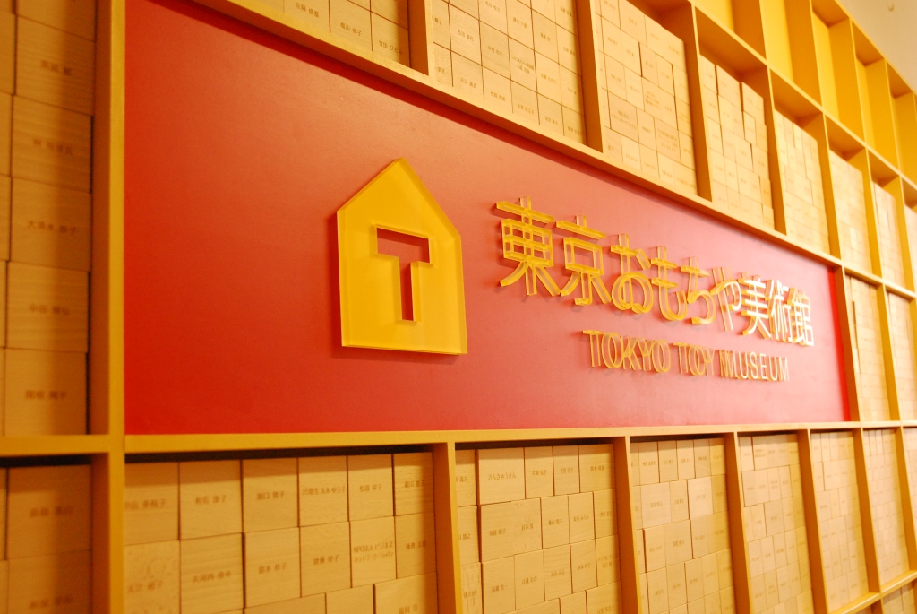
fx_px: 956
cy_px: 307
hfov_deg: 51.2
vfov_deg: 35.6
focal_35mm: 38
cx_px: 458
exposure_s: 1/60
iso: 1250
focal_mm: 25
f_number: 4
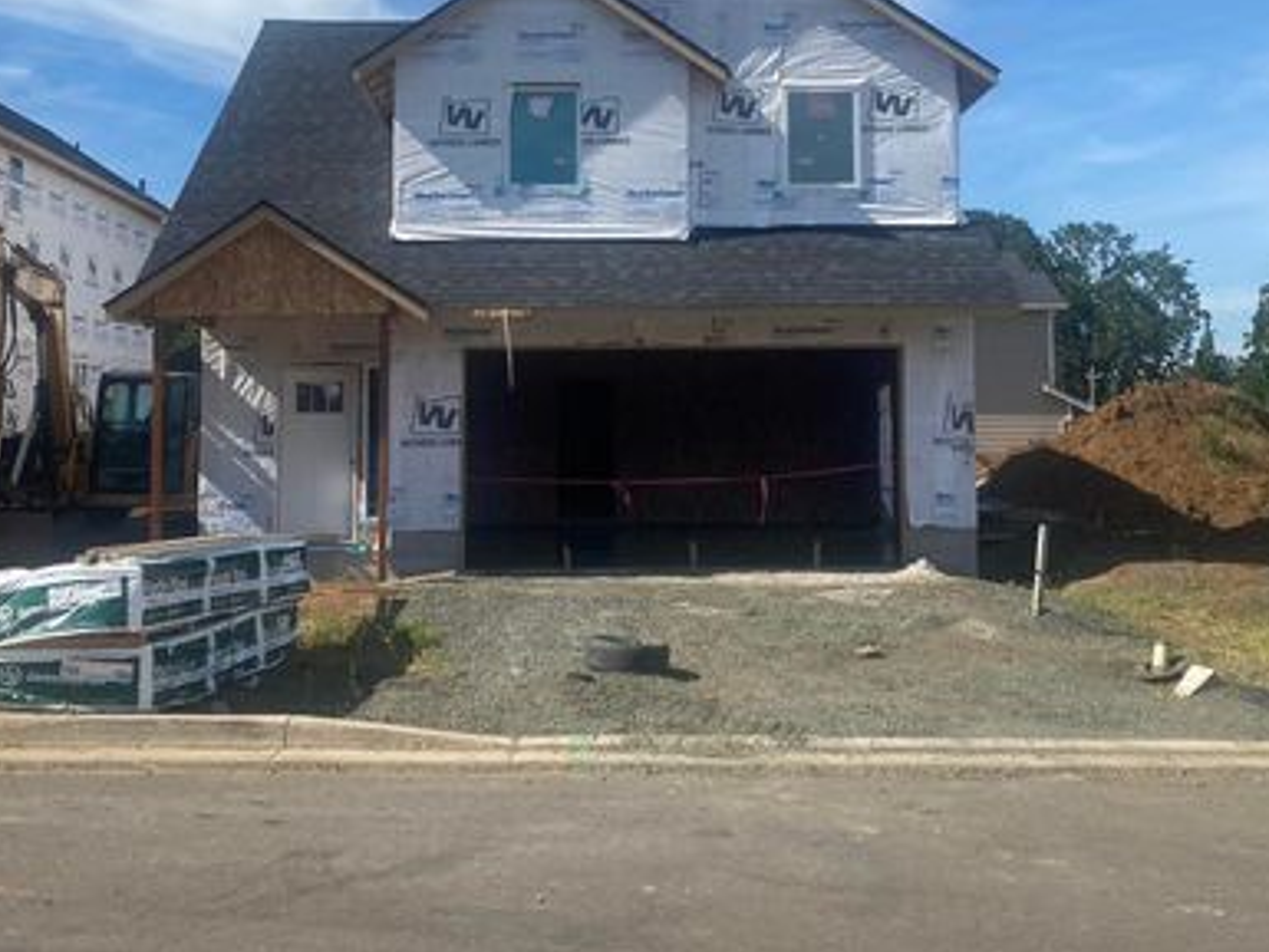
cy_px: 324
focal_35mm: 45
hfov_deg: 42.1
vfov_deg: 32.0
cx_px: 639
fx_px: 1650
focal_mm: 4.25
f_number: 1.8
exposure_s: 1/3205
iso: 32
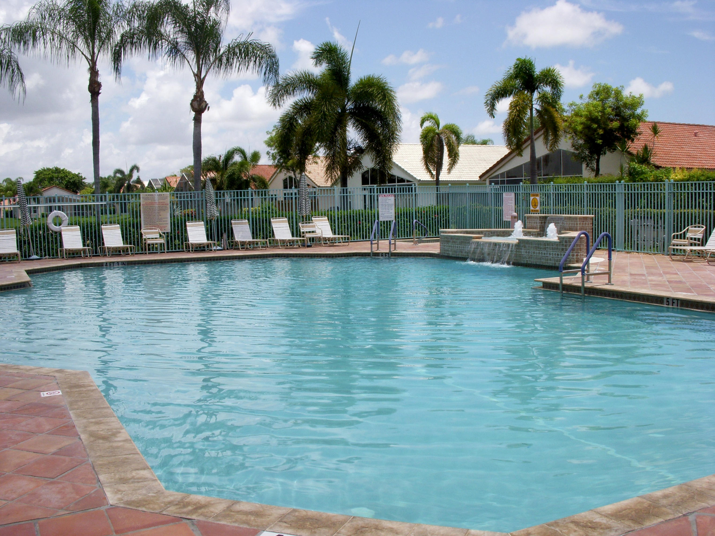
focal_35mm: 38
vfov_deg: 37.7
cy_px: 268
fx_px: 785
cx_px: 358
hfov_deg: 49.0
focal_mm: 6.3
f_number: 6.6
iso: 100
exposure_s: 1/320
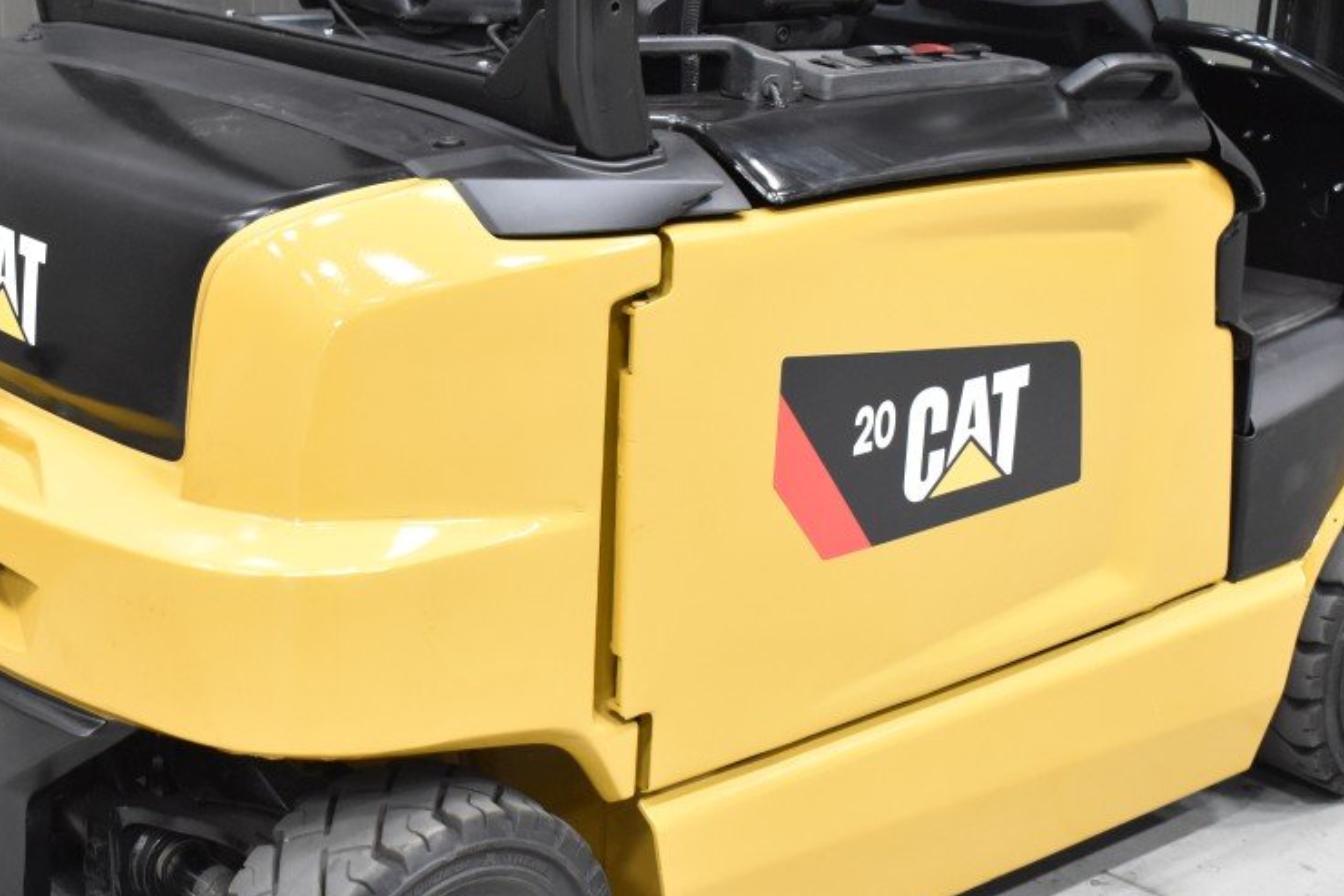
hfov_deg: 32.4
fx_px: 2270
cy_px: 565
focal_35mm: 61
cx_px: 351
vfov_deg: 22.3
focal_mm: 25
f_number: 4.5
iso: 1600
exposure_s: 1/30
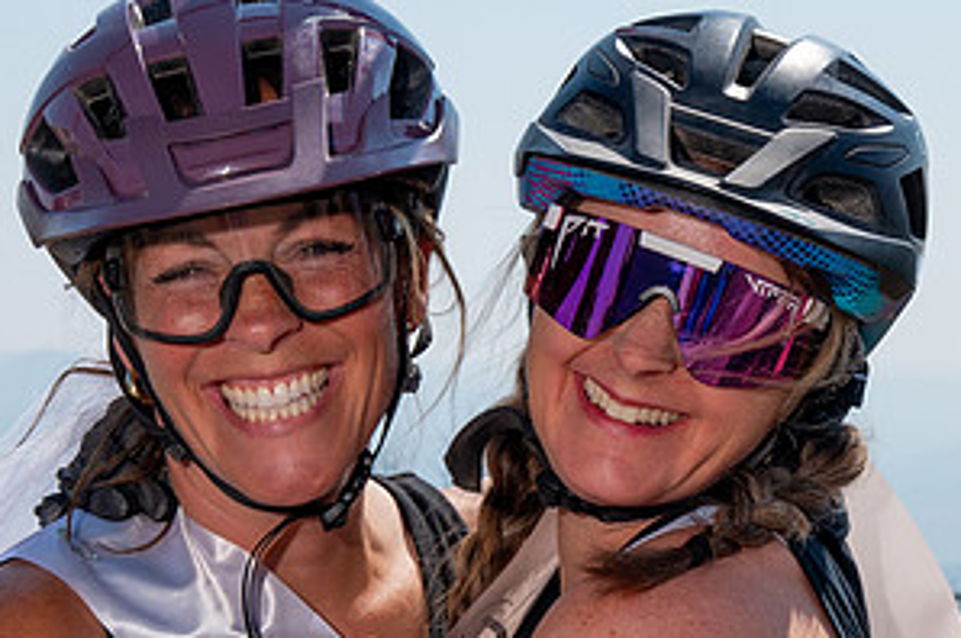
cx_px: 334
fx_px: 4293
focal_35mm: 161
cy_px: 470
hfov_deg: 12.8
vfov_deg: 8.5
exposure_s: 1/500
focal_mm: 66
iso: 200
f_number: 13
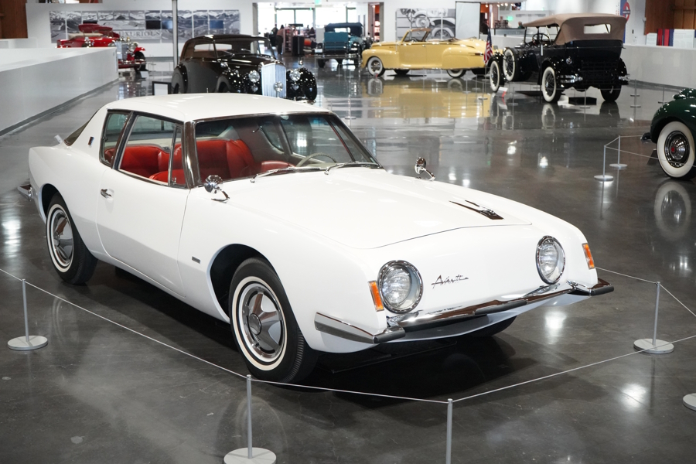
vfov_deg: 26.0
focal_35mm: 52
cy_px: 232
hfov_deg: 38.2
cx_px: 348
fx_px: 1005
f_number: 6.3
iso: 12800
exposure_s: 1/200
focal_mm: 52
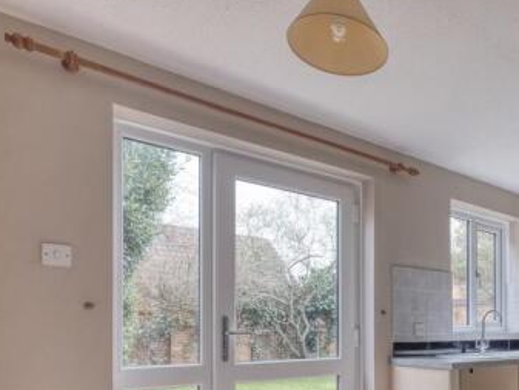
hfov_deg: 53.8
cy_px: 326
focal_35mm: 28
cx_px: 484
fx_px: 420
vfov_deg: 46.5
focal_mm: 10
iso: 500
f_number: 8
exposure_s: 1/10
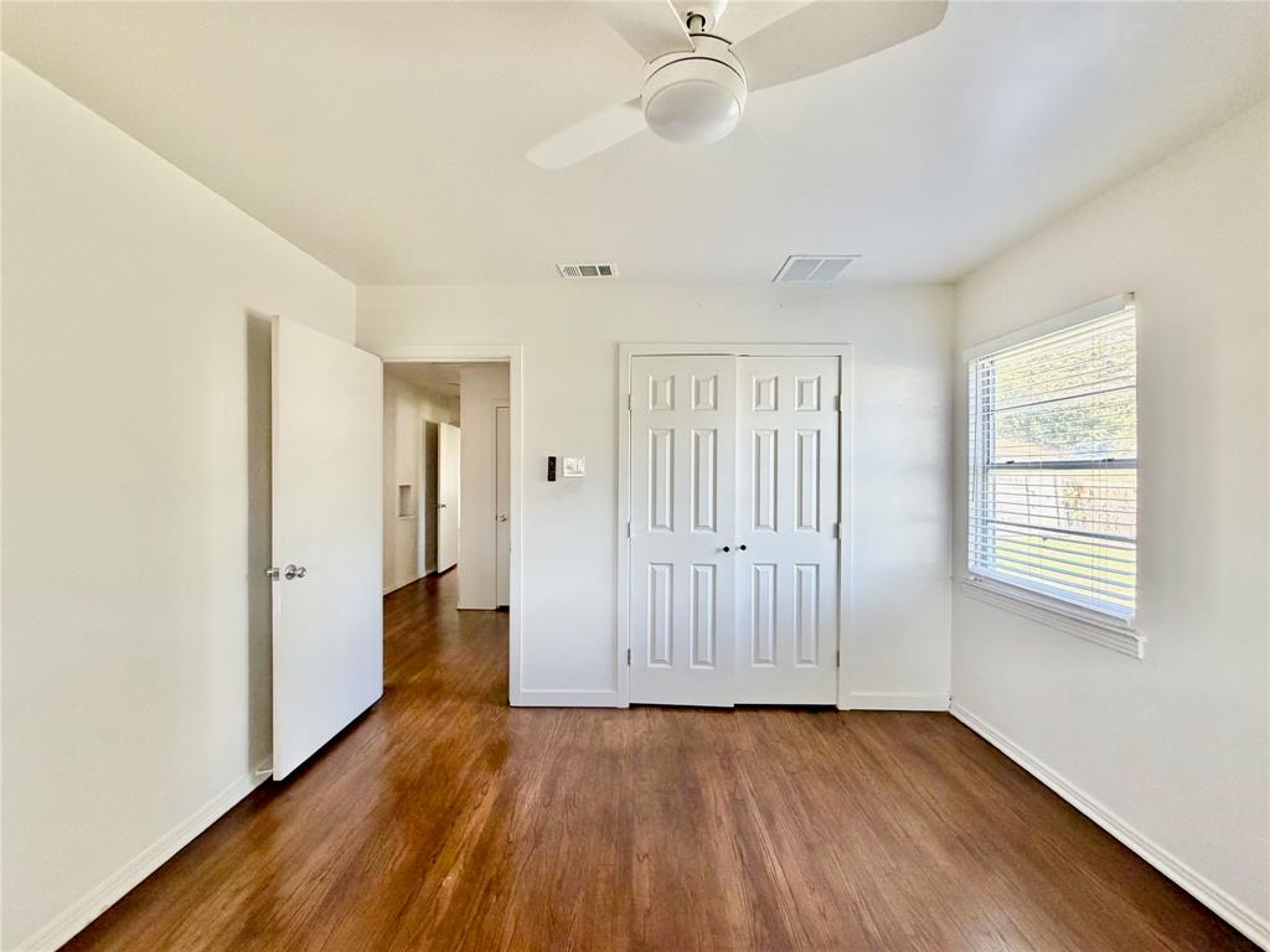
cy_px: 476
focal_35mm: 14
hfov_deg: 102.1
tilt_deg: -0.8
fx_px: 514
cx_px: 635
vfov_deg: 85.7
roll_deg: +0.0
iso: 320
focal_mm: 2.22
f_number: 2.2
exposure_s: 1/113
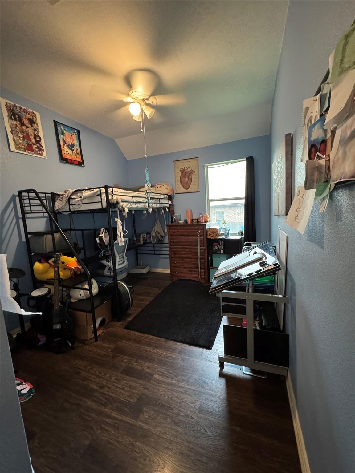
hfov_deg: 85.7
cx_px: 178
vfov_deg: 102.1
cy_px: 236
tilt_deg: -8.7
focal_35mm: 14
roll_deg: +2.7
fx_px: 191
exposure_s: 1/40
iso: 1250
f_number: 2.2
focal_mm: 2.22
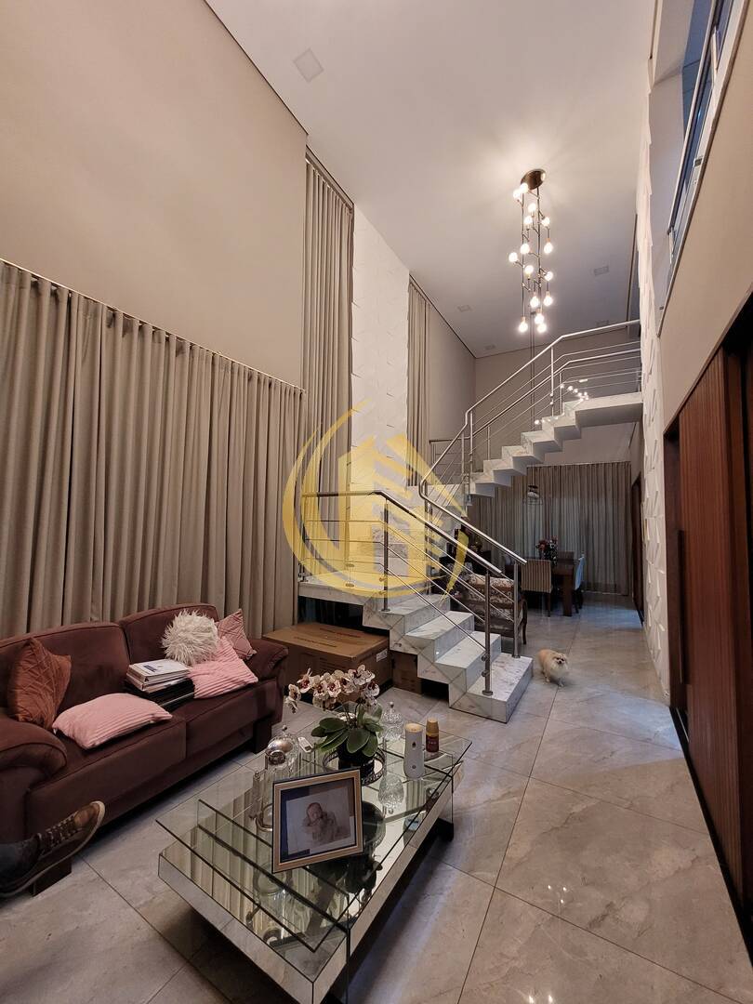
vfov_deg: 106.2
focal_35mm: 13
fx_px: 377
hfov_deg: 89.9
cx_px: 376
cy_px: 502
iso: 250
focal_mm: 1.74
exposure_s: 1/60
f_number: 2.2
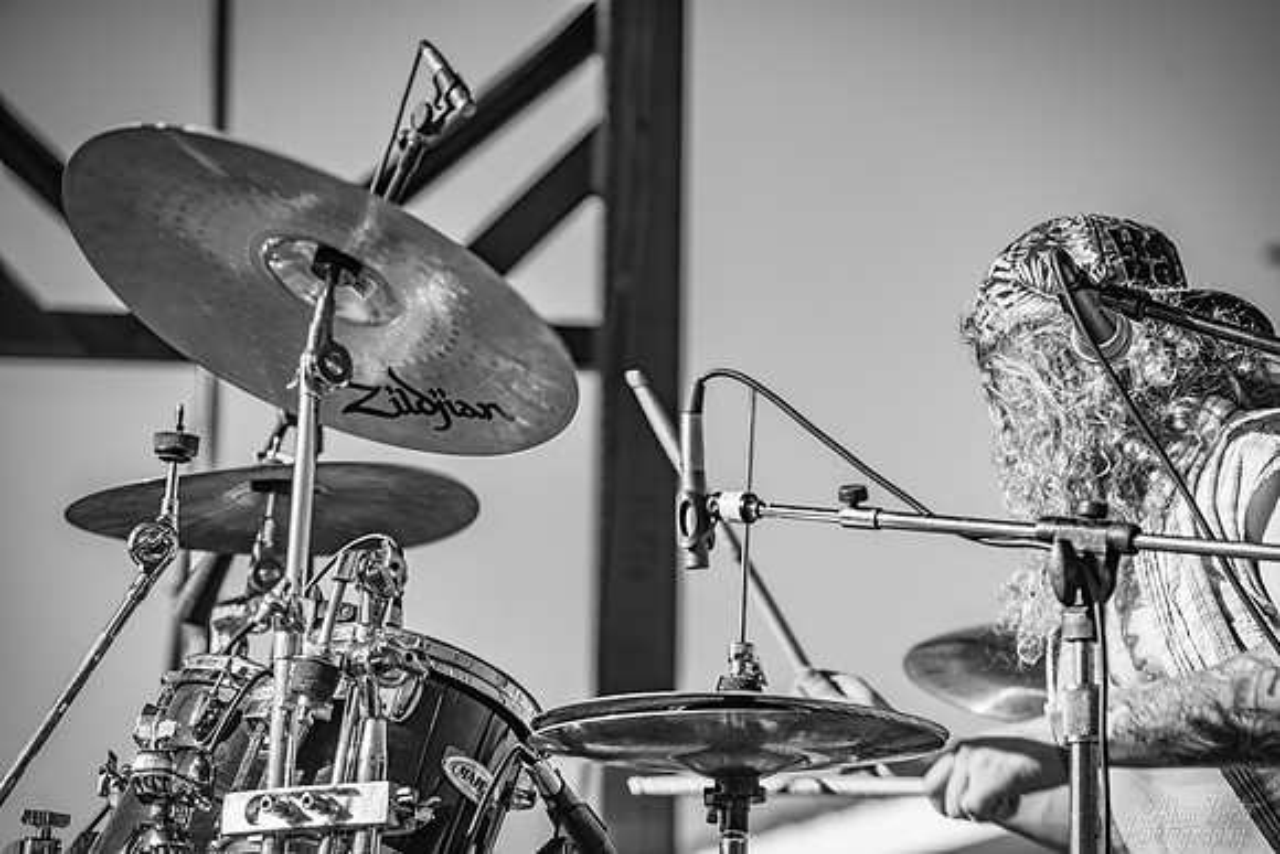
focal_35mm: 180
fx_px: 6401
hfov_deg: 11.4
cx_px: 640
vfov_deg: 7.6
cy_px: 427
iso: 125
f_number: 5.6
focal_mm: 180
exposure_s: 1/320
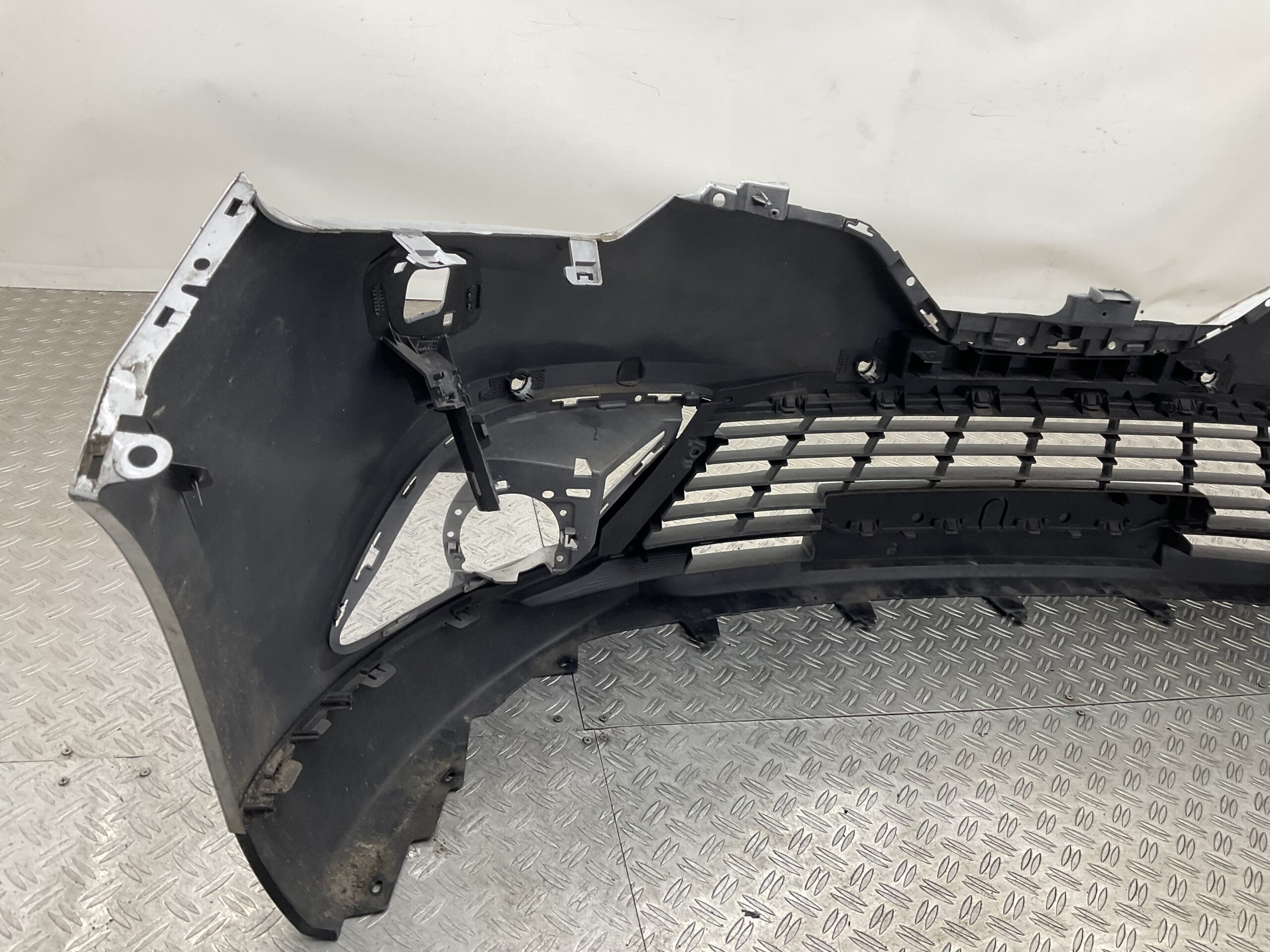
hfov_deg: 61.7
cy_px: 476
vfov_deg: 48.2
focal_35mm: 29
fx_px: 1064
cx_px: 635
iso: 40
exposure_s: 1/120
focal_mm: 3
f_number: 1.8
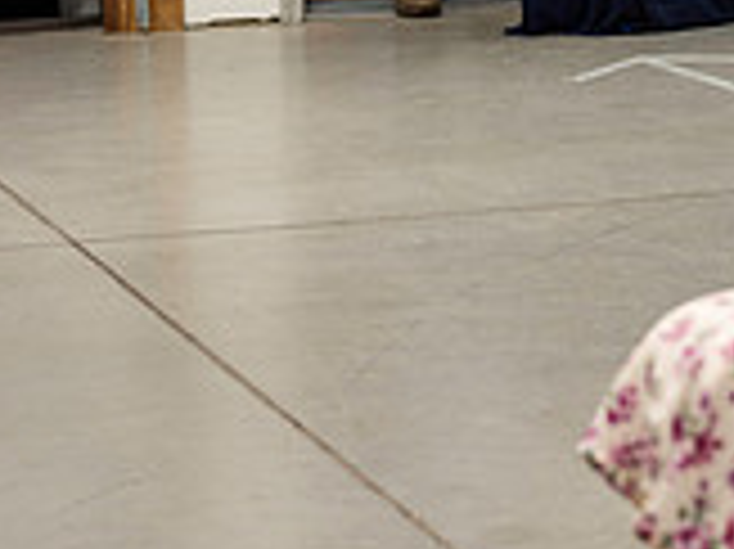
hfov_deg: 8.7
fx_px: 4789
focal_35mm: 226
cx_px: 621
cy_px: -216
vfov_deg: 6.5
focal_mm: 85
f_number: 3.5
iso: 640
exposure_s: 1/160
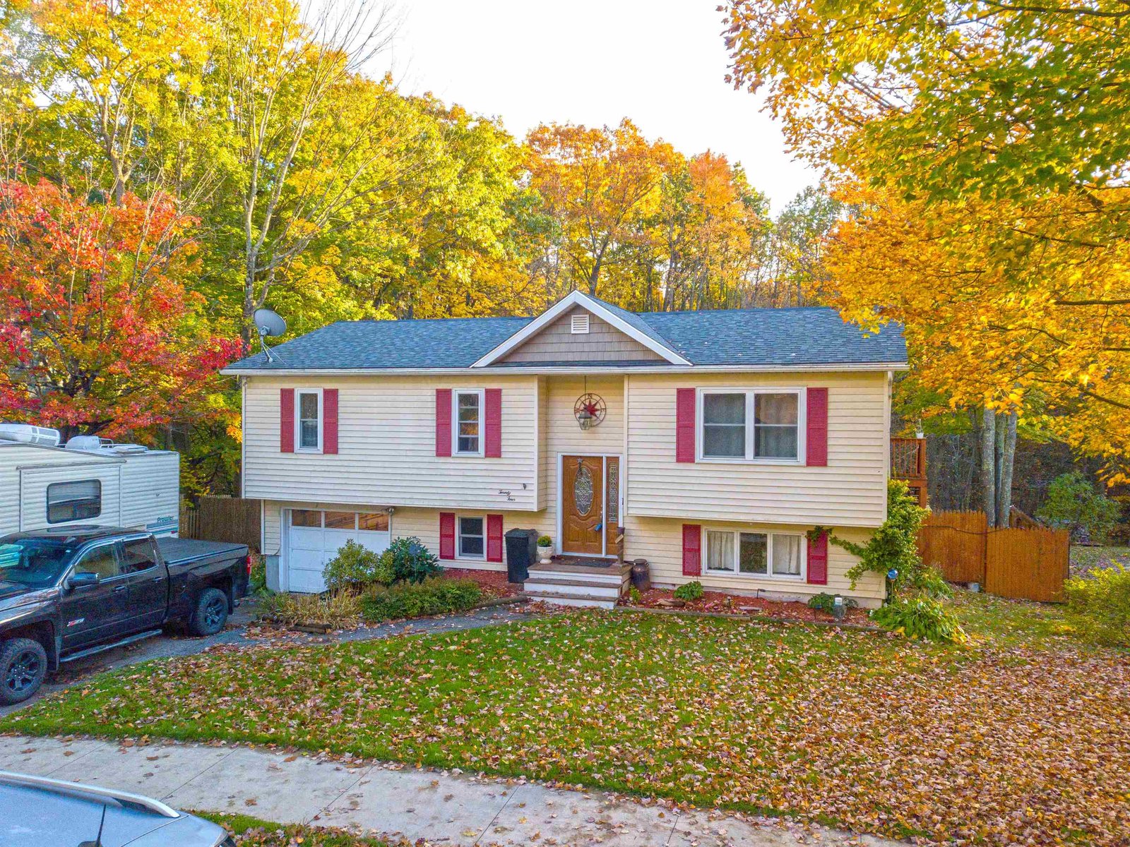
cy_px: 424
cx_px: 565
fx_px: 849
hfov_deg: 67.3
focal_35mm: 26
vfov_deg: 53.1
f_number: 2.2
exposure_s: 1/120
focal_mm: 4.7
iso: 400
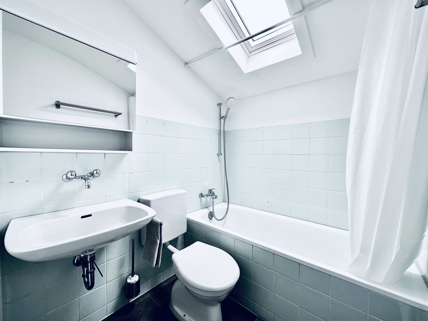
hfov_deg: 102.1
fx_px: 173
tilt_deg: -2.5
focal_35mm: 14
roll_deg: -0.5
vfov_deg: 85.7
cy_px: 160
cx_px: 214
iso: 50
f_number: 2.2
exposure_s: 1/99
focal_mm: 2.22
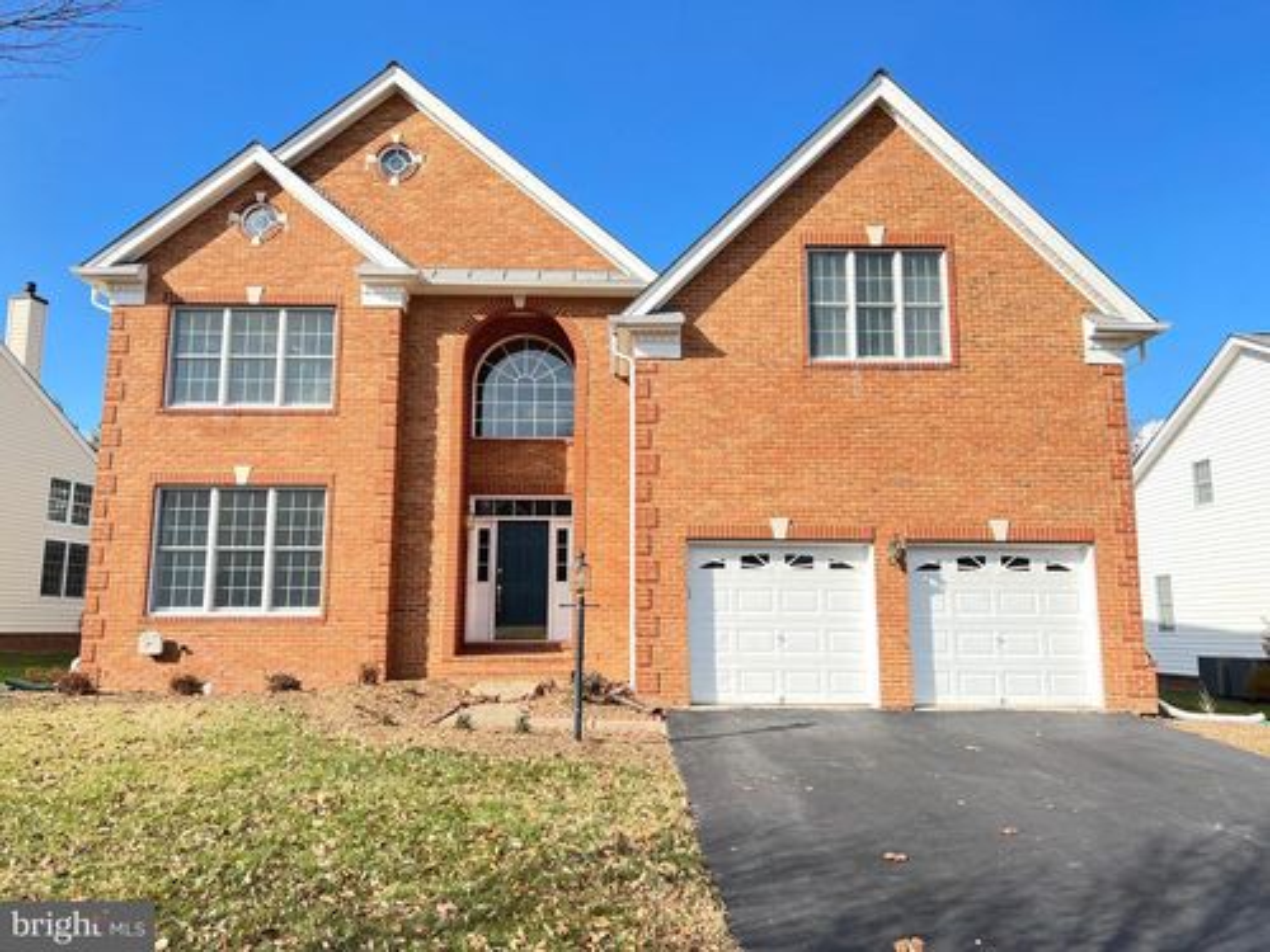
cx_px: 635
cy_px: 476
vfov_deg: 53.1
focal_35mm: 26
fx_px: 954
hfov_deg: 67.3
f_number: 1.5
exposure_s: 1/1038
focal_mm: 5.7
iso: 50
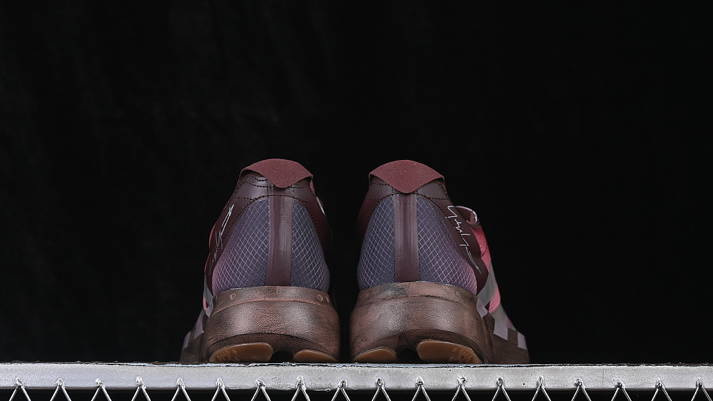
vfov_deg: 15.3
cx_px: 356
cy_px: 216
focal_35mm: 79
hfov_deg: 26.9
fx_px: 1493
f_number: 7.1
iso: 160
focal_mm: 50
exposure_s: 1/80
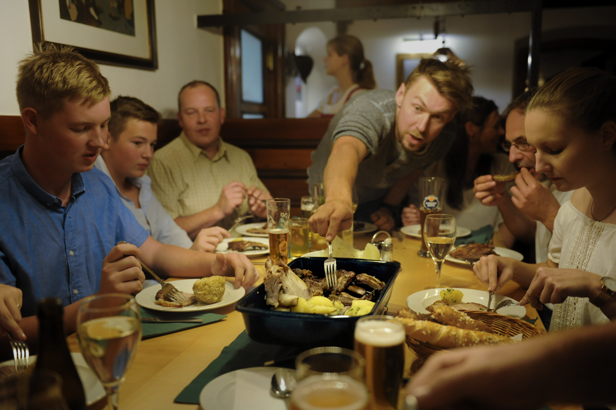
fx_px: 598
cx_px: 308
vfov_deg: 37.8
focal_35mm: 35
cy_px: 205
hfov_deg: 54.5
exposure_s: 1/125
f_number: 2.8
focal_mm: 35
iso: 2000
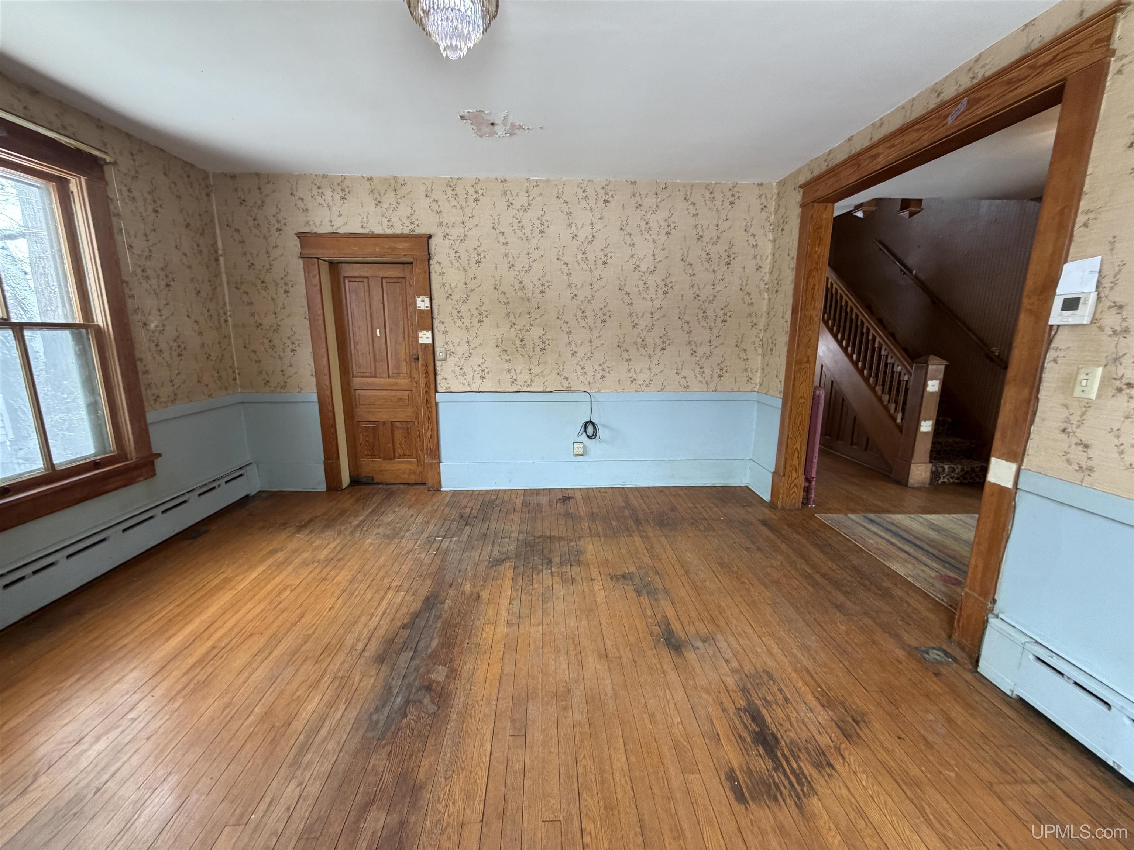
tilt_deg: -12.8
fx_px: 459
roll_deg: -0.4
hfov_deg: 102.1
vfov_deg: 85.7
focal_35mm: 14
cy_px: 425
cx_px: 567
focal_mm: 2.22
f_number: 2.2
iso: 320
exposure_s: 1/120
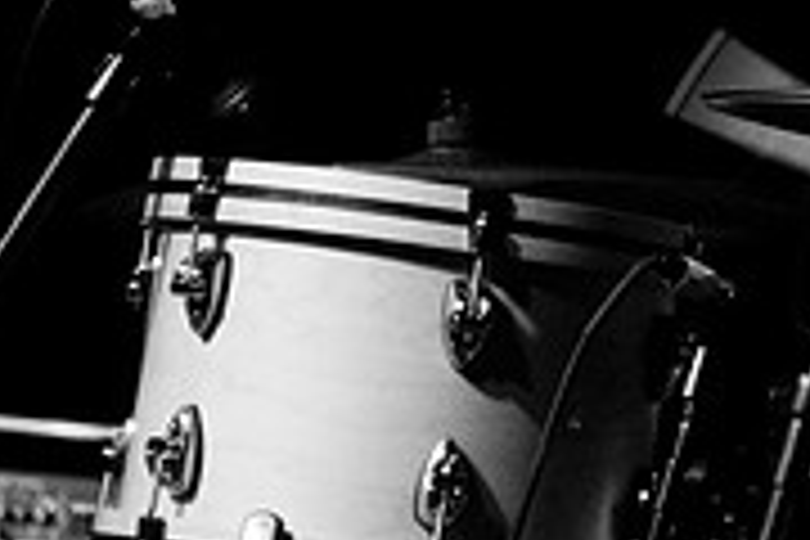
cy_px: -236
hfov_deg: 6.0
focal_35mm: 338
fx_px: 7604
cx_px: 1202
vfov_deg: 4.0
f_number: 2.8
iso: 1000
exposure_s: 1/80
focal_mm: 70
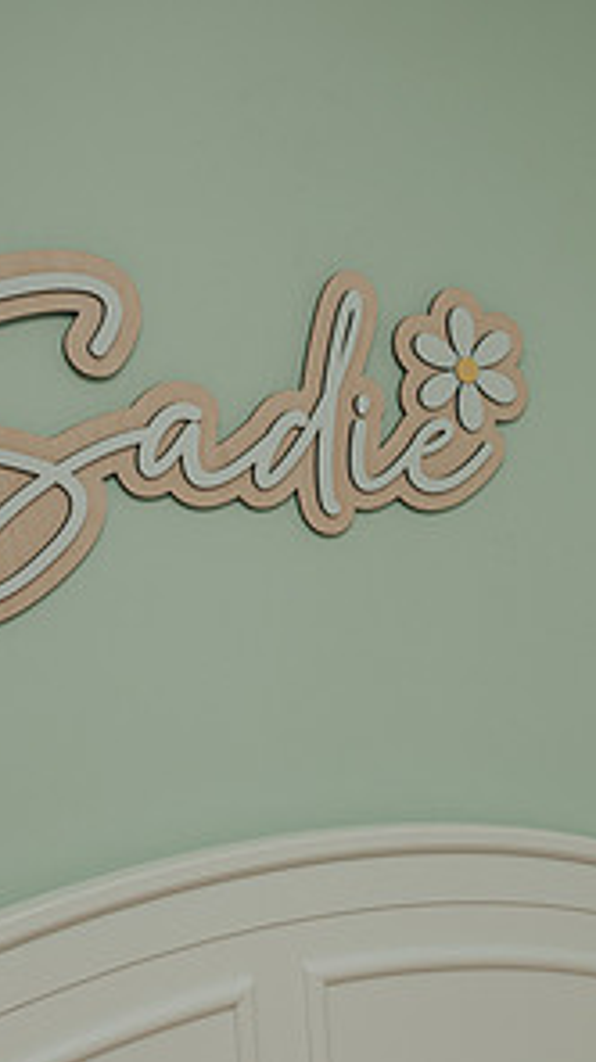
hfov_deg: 20.0
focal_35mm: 53
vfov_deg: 38.9
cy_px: 664
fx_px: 1492
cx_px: 852
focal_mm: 24
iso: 500
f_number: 4
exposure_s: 1/200
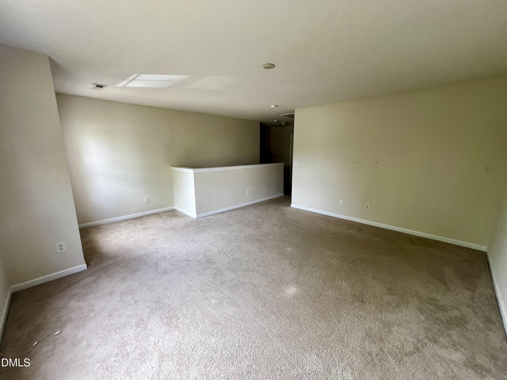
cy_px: 190
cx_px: 254
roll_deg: +0.3
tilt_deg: -11.1
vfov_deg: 89.9
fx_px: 190
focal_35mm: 13
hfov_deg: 106.2
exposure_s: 1/99
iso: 80
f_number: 1.8
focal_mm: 1.57
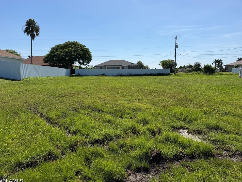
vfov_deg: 54.9
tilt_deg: -5.9
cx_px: 118
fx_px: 175
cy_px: 90
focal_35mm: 25
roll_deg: +1.0
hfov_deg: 69.4
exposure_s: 1/6711
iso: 80
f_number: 1.78
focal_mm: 6.76
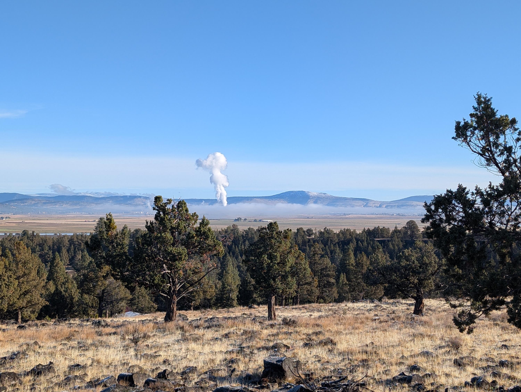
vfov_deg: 29.7
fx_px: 738
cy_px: 196
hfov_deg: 38.9
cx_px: 260
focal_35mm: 49
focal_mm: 6.9
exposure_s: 1/917
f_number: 1.68
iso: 22
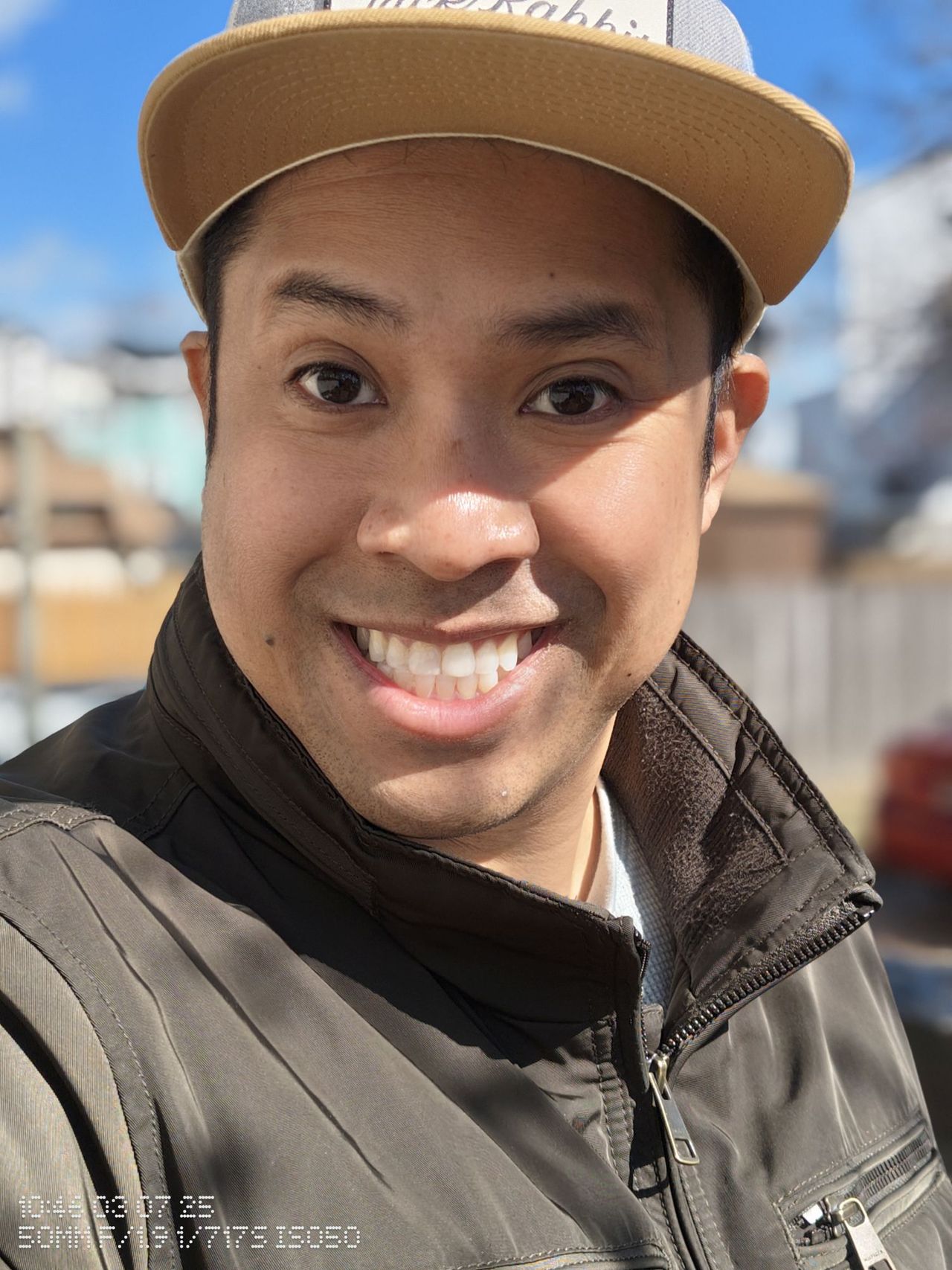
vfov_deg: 38.2
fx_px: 1834
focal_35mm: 50
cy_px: 635
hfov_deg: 29.1
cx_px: 476
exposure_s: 1/739
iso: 50
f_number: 2
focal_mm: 5.56
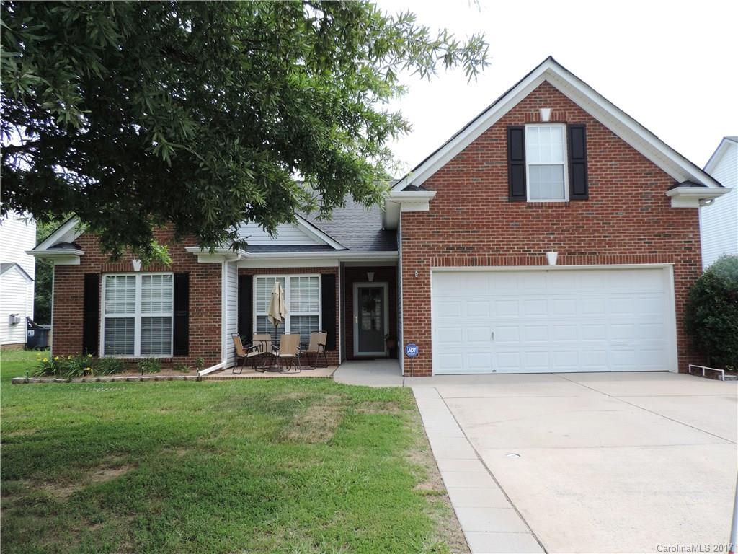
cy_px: 277
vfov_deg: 56.8
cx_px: 369
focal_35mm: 24
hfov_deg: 71.6
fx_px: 512
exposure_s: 1/400
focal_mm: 4.3
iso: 80
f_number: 3
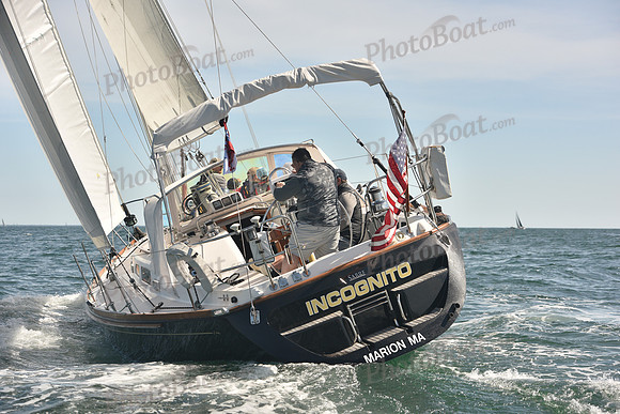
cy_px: 207
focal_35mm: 70
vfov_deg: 19.5
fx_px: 1206
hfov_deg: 28.8
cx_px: 310
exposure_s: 1/640
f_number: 6.3
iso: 250
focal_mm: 70
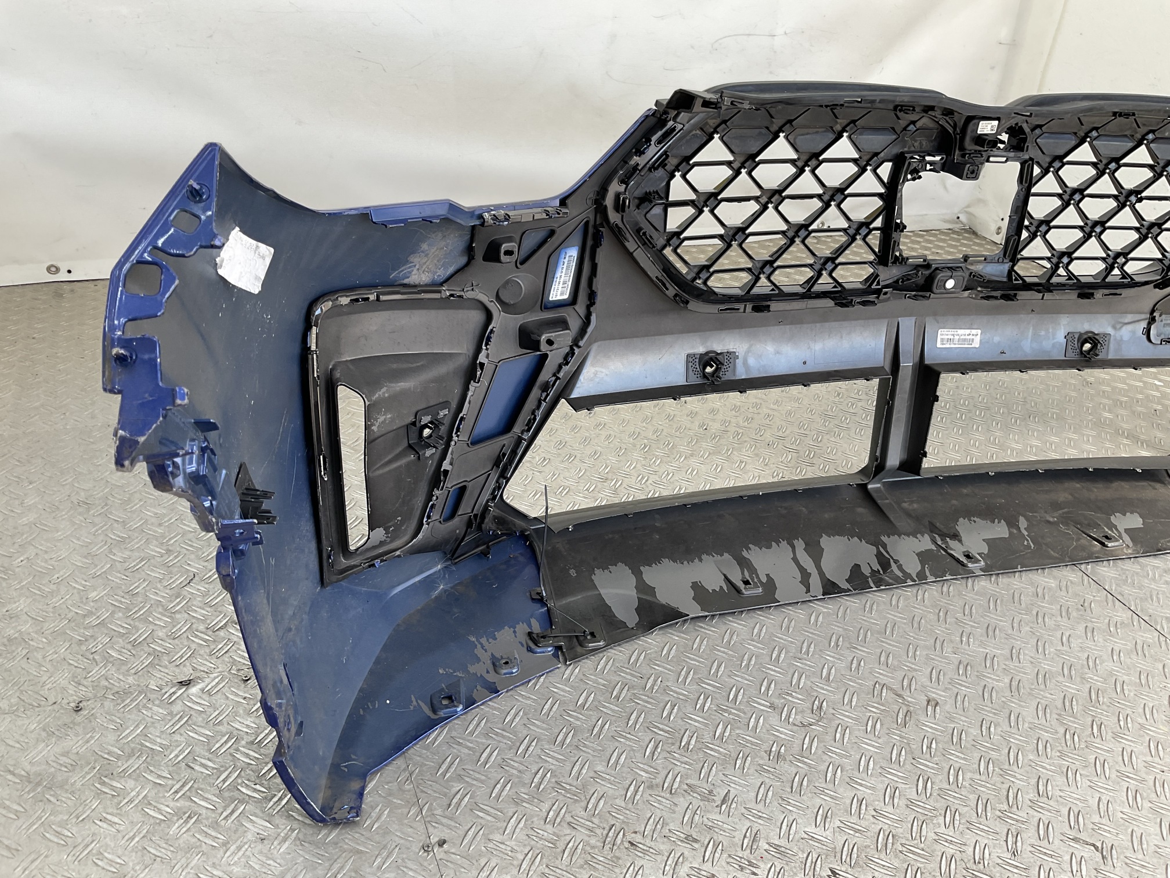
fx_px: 980
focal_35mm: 29
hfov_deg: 61.7
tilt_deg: -31.4
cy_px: 439
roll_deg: -7.6
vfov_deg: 48.2
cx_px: 585
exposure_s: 1/100
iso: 20
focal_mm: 3
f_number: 1.8
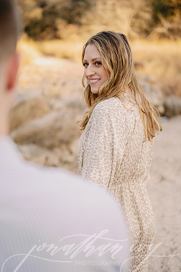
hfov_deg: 26.9
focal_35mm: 50
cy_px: 136
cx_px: 90
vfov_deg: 39.6
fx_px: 378
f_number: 2
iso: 100
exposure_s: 1/500
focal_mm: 50
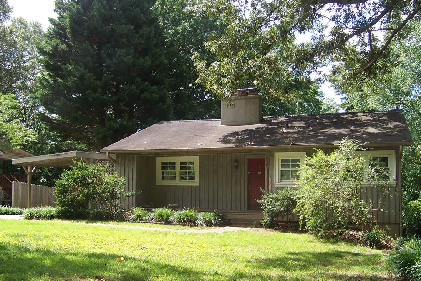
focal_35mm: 38
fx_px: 444
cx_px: 208
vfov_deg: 35.1
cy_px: 138
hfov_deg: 50.7
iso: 67
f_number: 2.8
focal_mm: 5.85
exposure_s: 1/320
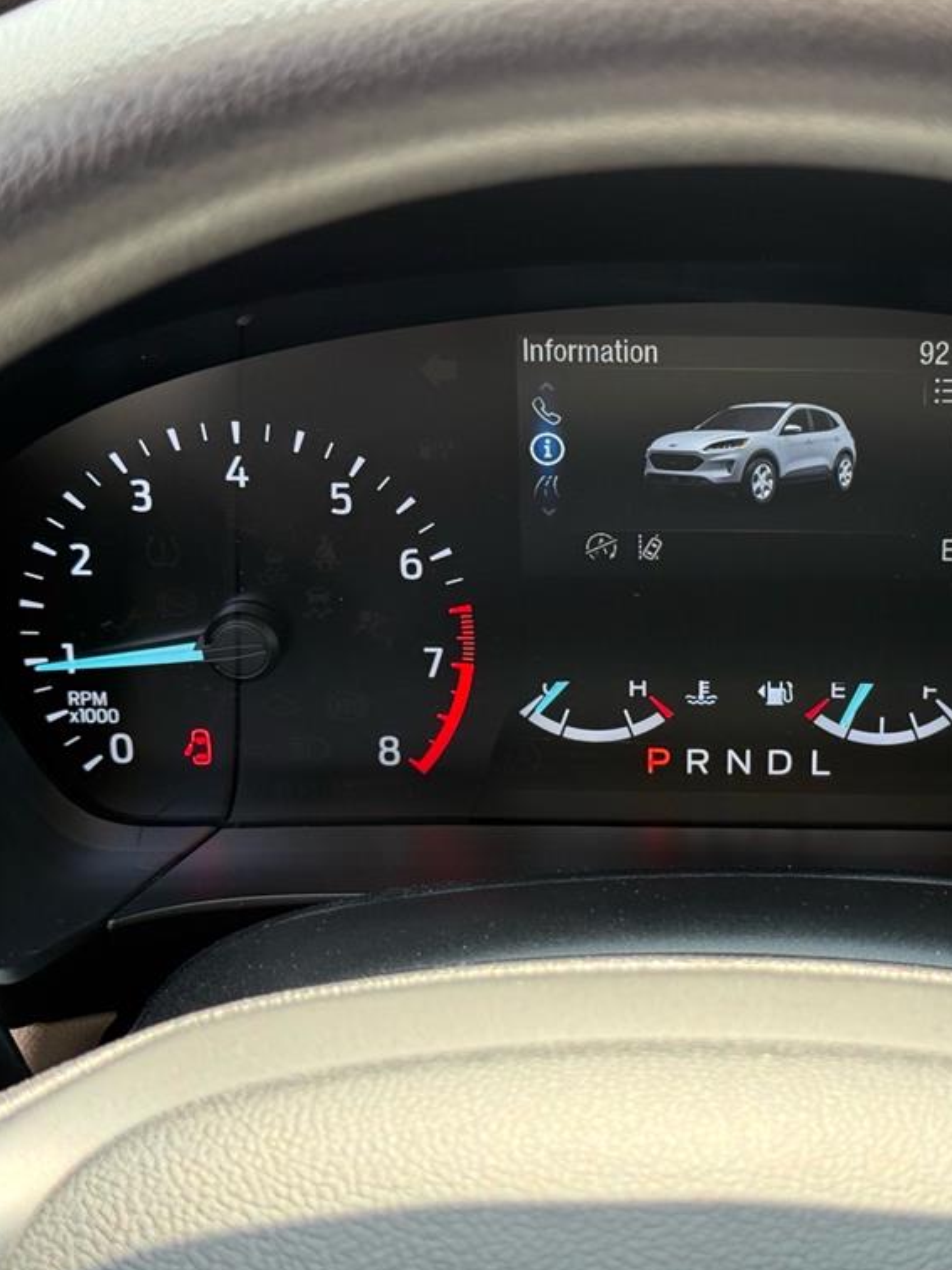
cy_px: 637
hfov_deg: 22.3
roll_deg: +0.5
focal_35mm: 65
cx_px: 745
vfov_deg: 29.8
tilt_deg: -28.0
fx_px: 2383
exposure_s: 1/234
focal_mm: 6.76
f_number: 1.78
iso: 125
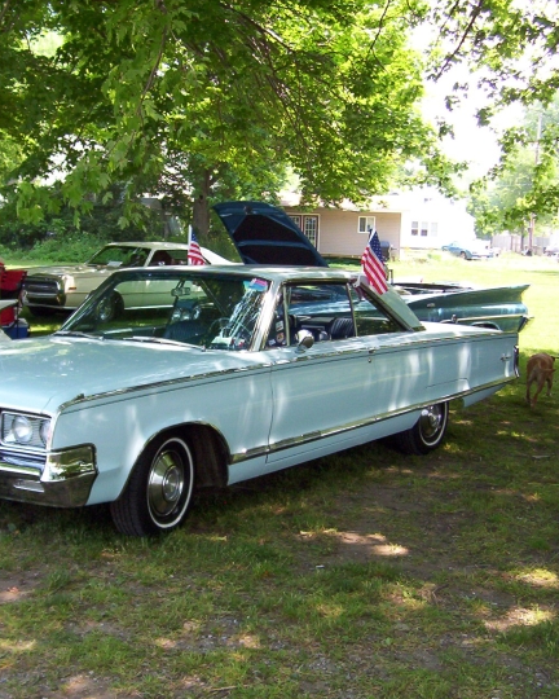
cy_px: 351
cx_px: 201
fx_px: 972
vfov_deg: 39.5
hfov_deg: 31.9
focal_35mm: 47
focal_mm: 5.54
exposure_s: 1/305
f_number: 2.76
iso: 100
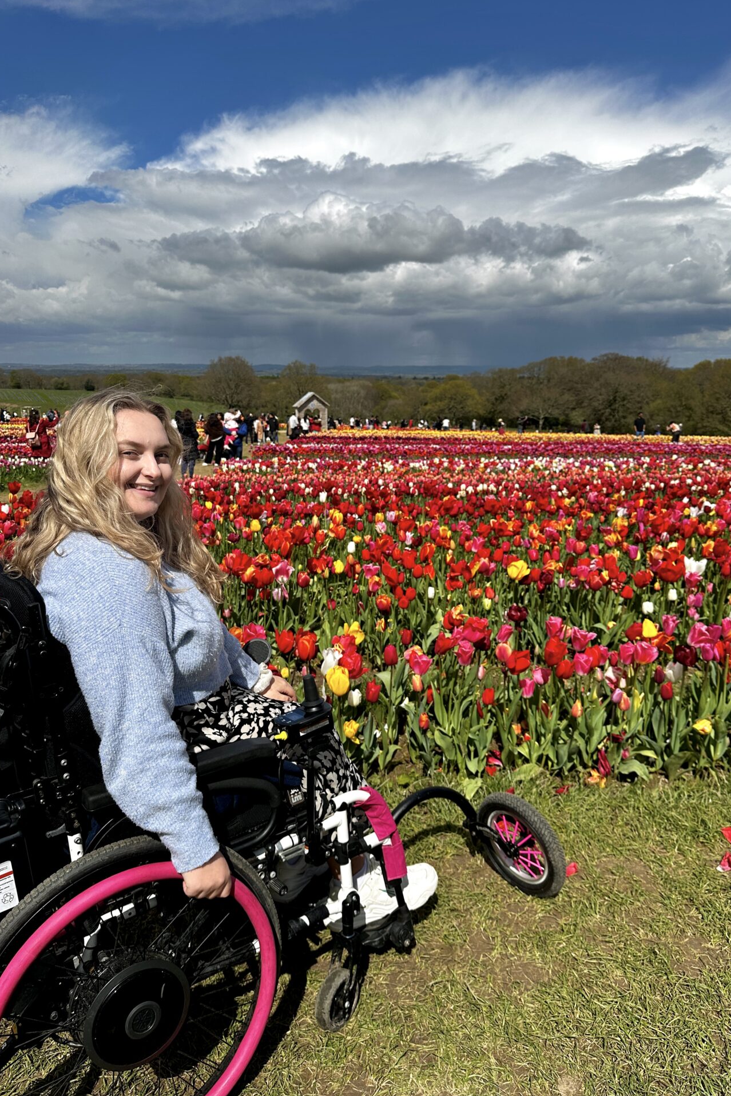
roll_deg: -0.6
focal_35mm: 25
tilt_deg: -13.1
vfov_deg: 71.5
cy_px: 548
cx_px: 371
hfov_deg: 51.3
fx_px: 761
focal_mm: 6.86
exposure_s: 1/8197
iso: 80
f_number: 1.78
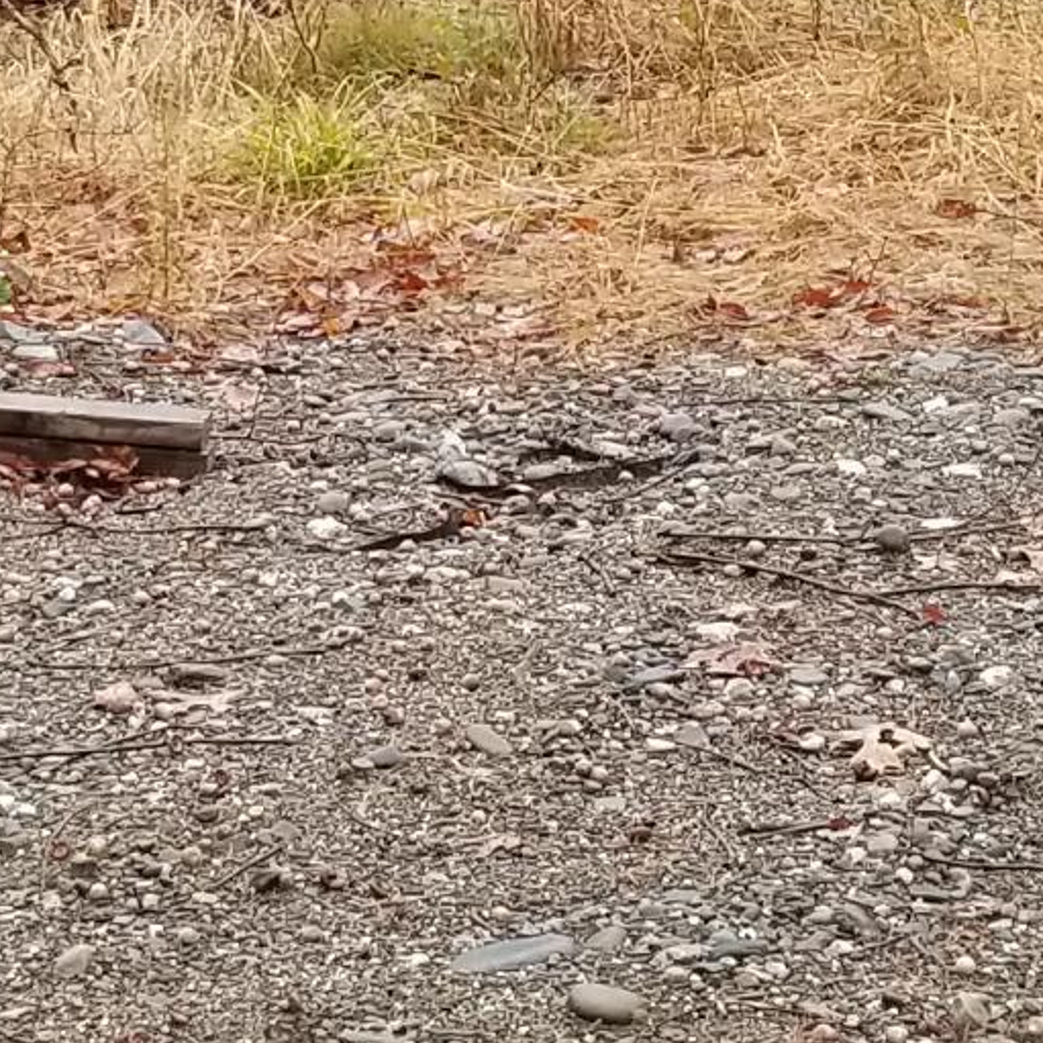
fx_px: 4602
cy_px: 455
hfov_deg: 12.9
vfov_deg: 12.9
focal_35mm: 135
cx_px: 590
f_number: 1.7
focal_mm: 4.25
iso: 100
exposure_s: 1/120
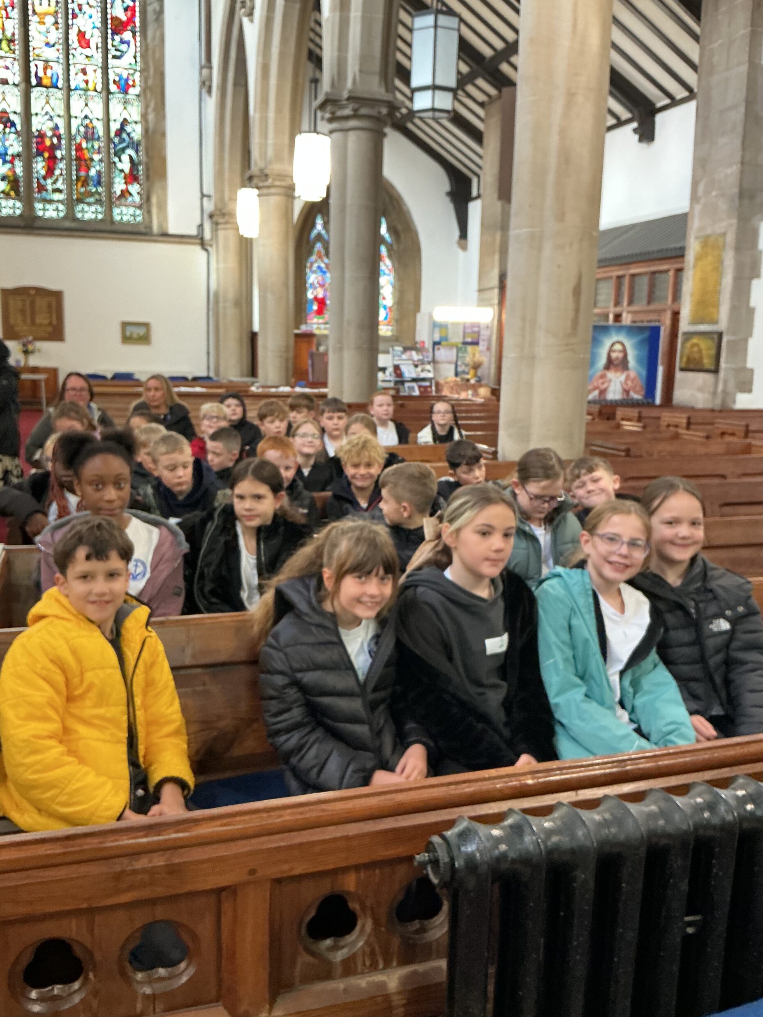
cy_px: 499
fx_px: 882
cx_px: 375
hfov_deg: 46.8
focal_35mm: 30
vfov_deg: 60.0
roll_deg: -1.4
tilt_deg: -9.7
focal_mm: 3
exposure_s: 1/40
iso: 200
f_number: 1.8
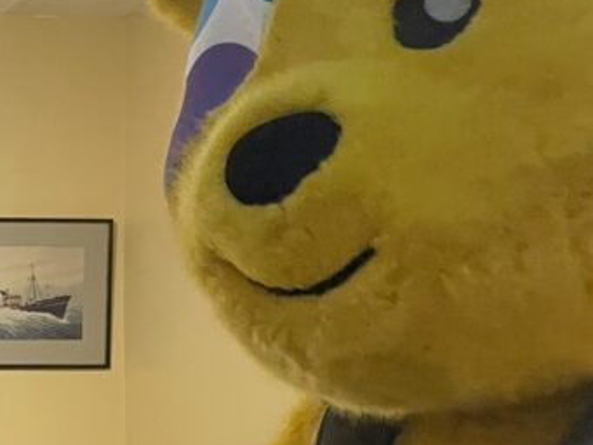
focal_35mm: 78
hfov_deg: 21.8
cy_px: 266
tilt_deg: +0.4
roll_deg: -0.1
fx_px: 1337
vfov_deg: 18.9
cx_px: -237
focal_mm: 4.2
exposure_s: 1/50
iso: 500
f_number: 1.6
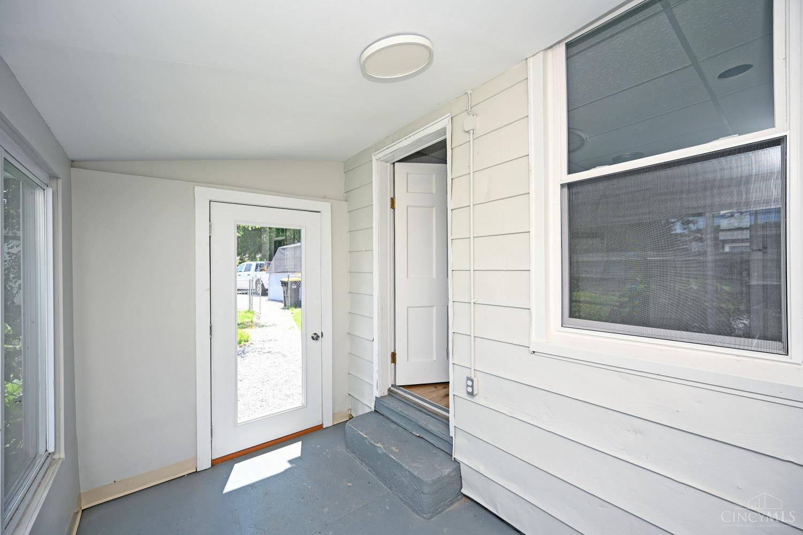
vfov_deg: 81.2
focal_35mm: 14
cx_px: 402
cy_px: 268
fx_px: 312
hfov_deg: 104.3
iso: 140
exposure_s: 1/125
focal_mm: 14
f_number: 5.6
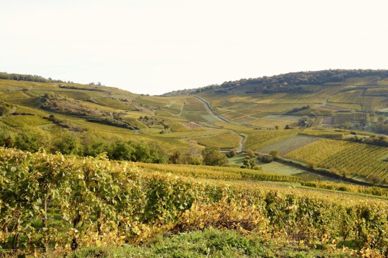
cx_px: 194
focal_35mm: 33
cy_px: 129
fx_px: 356
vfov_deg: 40.0
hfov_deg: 57.2
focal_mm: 22.3
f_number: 5
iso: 200
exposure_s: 1/420
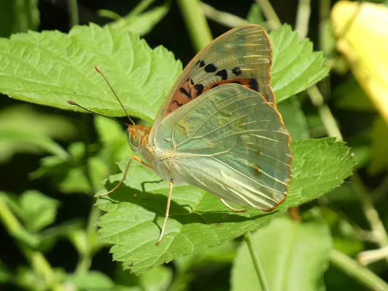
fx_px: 5604
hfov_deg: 4.0
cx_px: 194
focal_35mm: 500
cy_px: 146
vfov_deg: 3.0
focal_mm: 89.5
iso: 80
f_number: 5.6
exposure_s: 1/200
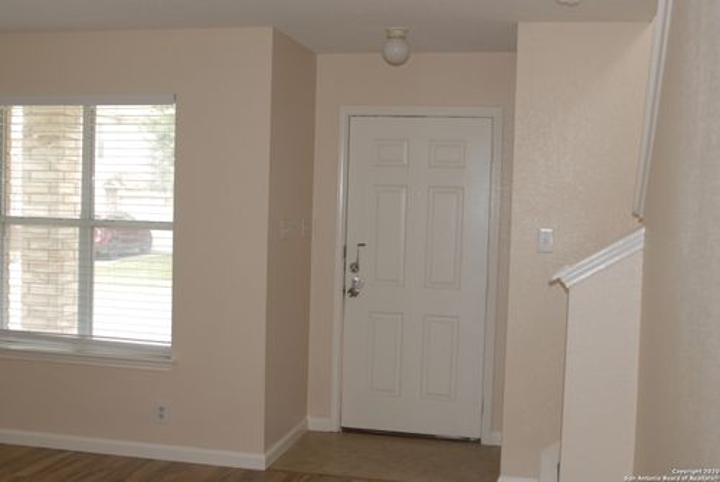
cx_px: 360
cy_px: 241
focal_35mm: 42
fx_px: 841
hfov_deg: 46.3
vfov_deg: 32.0
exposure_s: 1/60
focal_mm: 28
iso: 100
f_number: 2.8
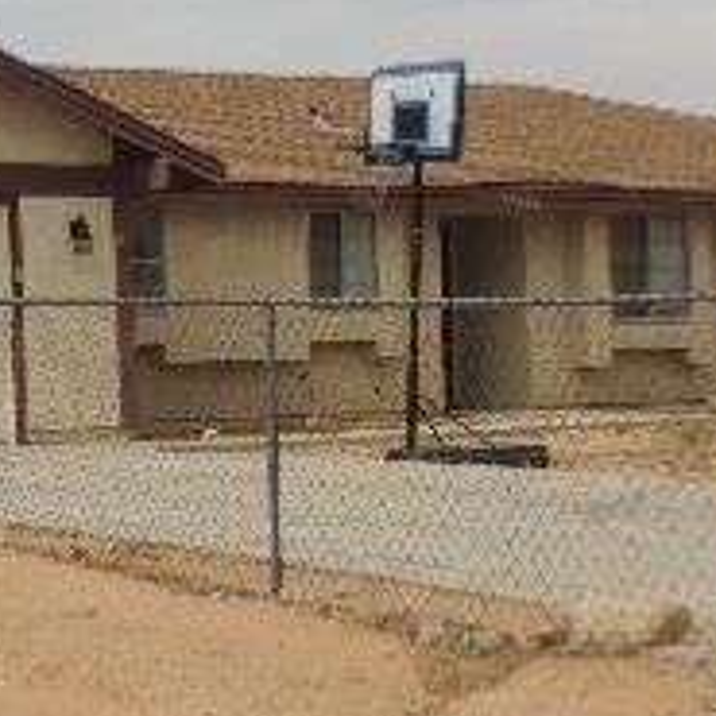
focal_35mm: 122
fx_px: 2855
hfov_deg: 14.3
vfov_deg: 14.3
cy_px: 406
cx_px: 217
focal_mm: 7.1
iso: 100
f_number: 3.7
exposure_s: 1/1250
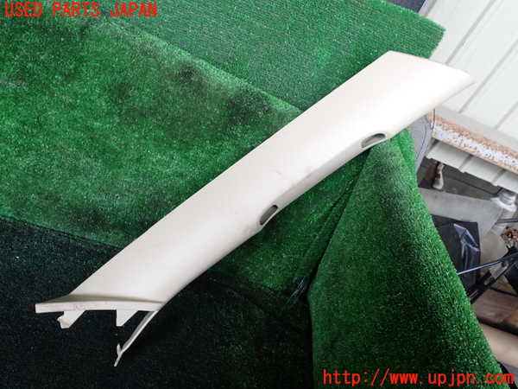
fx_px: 449
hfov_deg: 60.0
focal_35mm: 30
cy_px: 194
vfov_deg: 46.8
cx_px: 259
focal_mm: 5.4
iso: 100
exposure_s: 1/60
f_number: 3.2
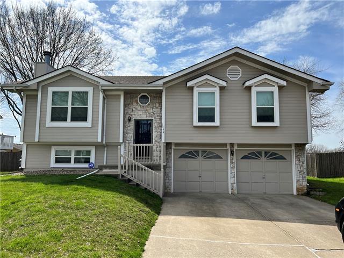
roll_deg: -0.6
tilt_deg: +6.2
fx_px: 258
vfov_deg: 53.1
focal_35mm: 26
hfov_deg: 67.3
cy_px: 129
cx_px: 172
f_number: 1.5
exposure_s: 1/6579
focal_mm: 5.7
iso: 50
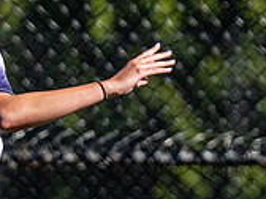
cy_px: 97
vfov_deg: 0.8
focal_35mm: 1839
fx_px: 14131
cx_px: -82
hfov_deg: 1.1
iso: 100
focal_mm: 200
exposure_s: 1/2000
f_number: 3.2
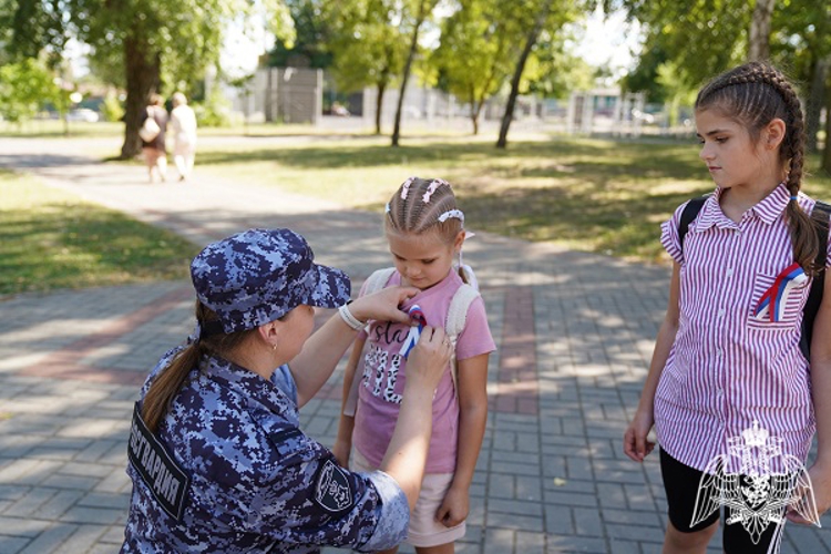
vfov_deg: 40.0
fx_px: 762
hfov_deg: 57.2
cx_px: 416
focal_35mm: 33
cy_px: 277
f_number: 2.8
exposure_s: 1/400
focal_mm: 33
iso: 125
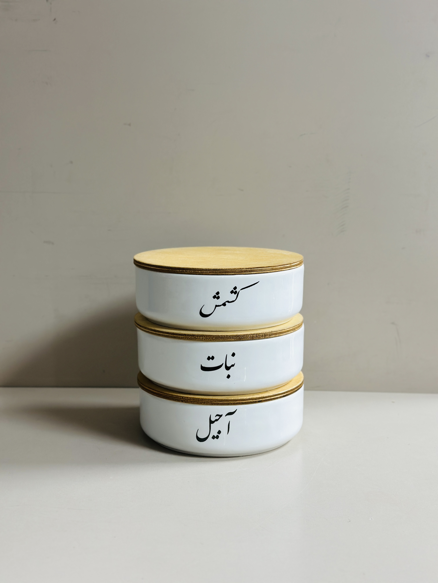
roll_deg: -0.8
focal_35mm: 48
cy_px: 292
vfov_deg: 39.7
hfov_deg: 30.3
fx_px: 810
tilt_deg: -9.9
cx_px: 219
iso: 100
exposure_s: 1/100
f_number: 1.78
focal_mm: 6.86
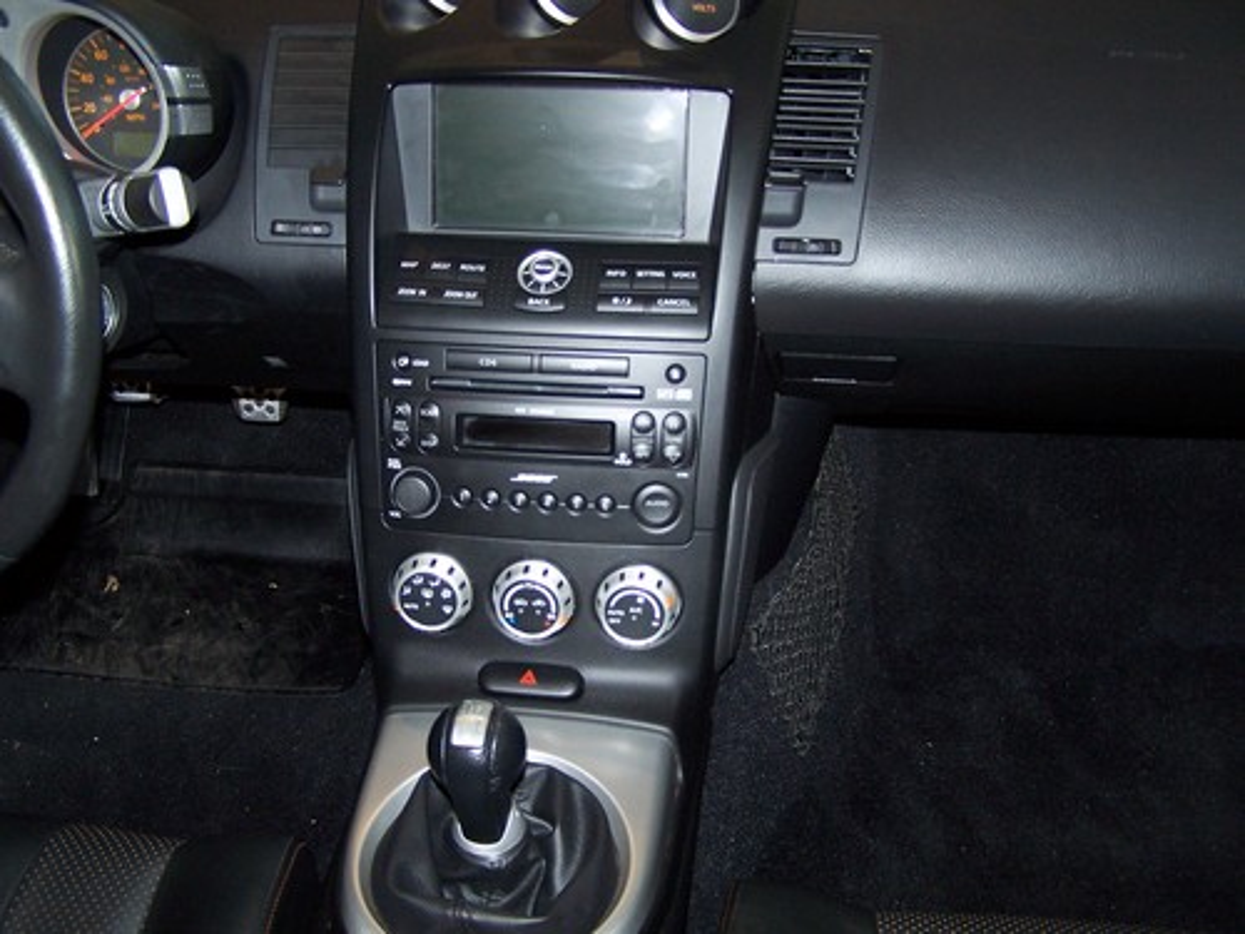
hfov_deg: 49.0
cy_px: 467
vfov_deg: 37.7
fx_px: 1367
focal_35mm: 38
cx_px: 622
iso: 140
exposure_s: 1/60
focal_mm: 6.3
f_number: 2.8
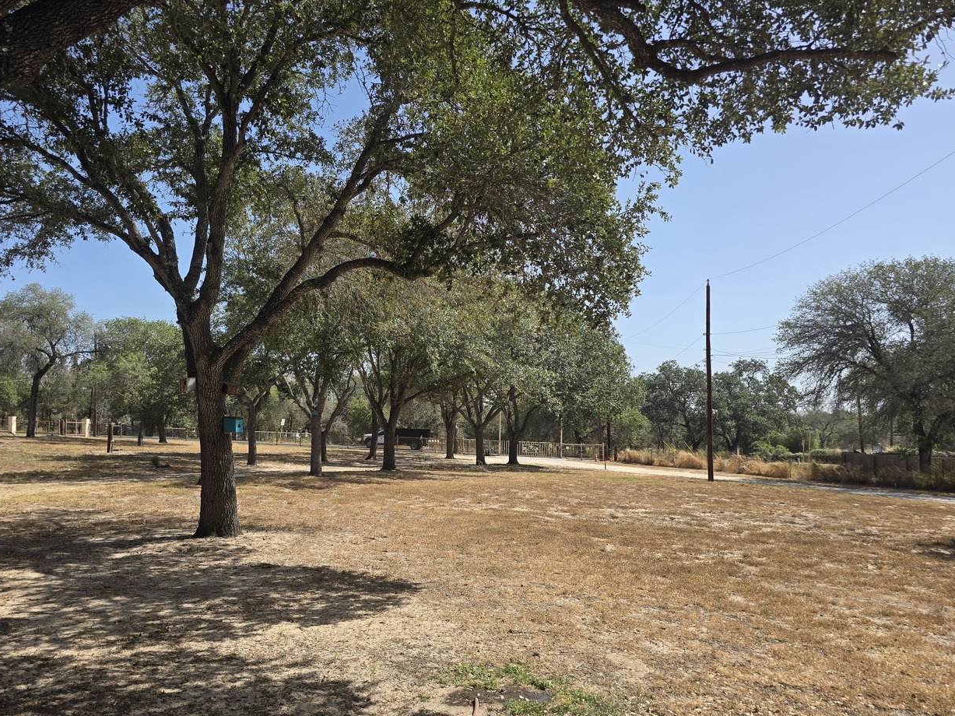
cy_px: 395
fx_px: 745
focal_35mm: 27
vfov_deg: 51.3
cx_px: 402
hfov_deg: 64.9
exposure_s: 1/624
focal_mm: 6.3
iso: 12
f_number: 1.7
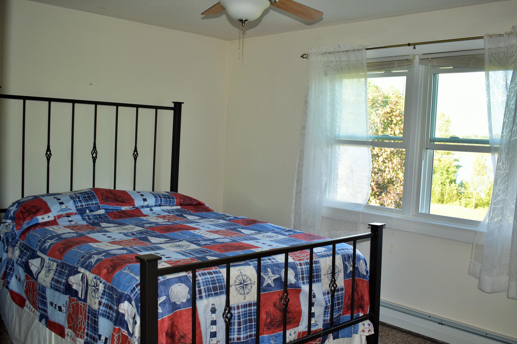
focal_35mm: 36
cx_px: 258
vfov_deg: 36.9
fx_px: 517
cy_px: 172
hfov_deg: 53.1
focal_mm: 24
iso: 180
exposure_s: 1/60
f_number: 3.8
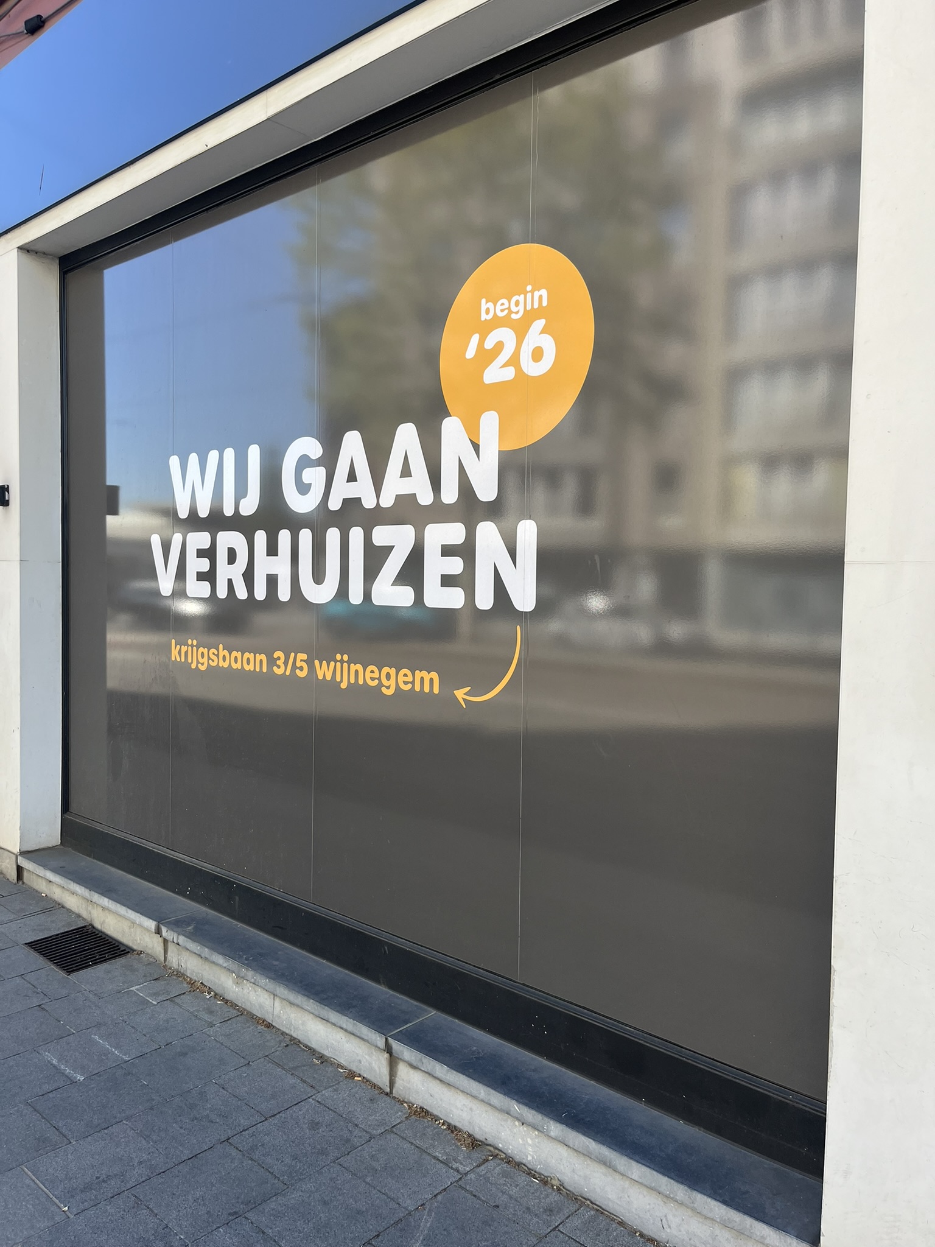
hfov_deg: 53.1
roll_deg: -1.0
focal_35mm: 26
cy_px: 624
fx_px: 936
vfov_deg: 67.3
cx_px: 468
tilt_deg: -2.4
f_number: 1.6
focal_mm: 5.1
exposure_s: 1/454
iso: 50
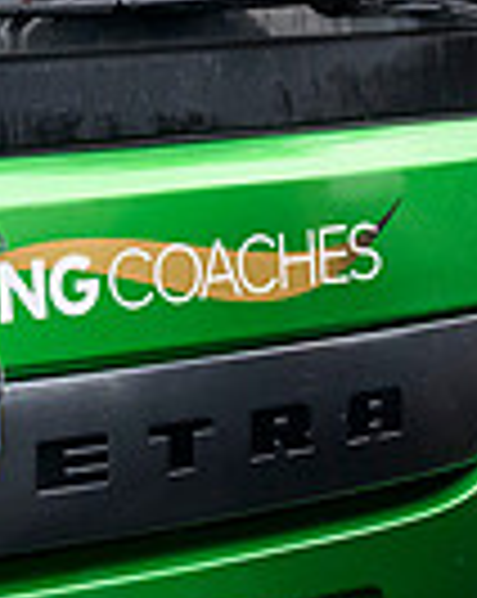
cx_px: 1228
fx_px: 4139
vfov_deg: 8.3
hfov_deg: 6.2
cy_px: 272
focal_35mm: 234
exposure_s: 1/640
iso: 3200
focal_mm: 57
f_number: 3.5
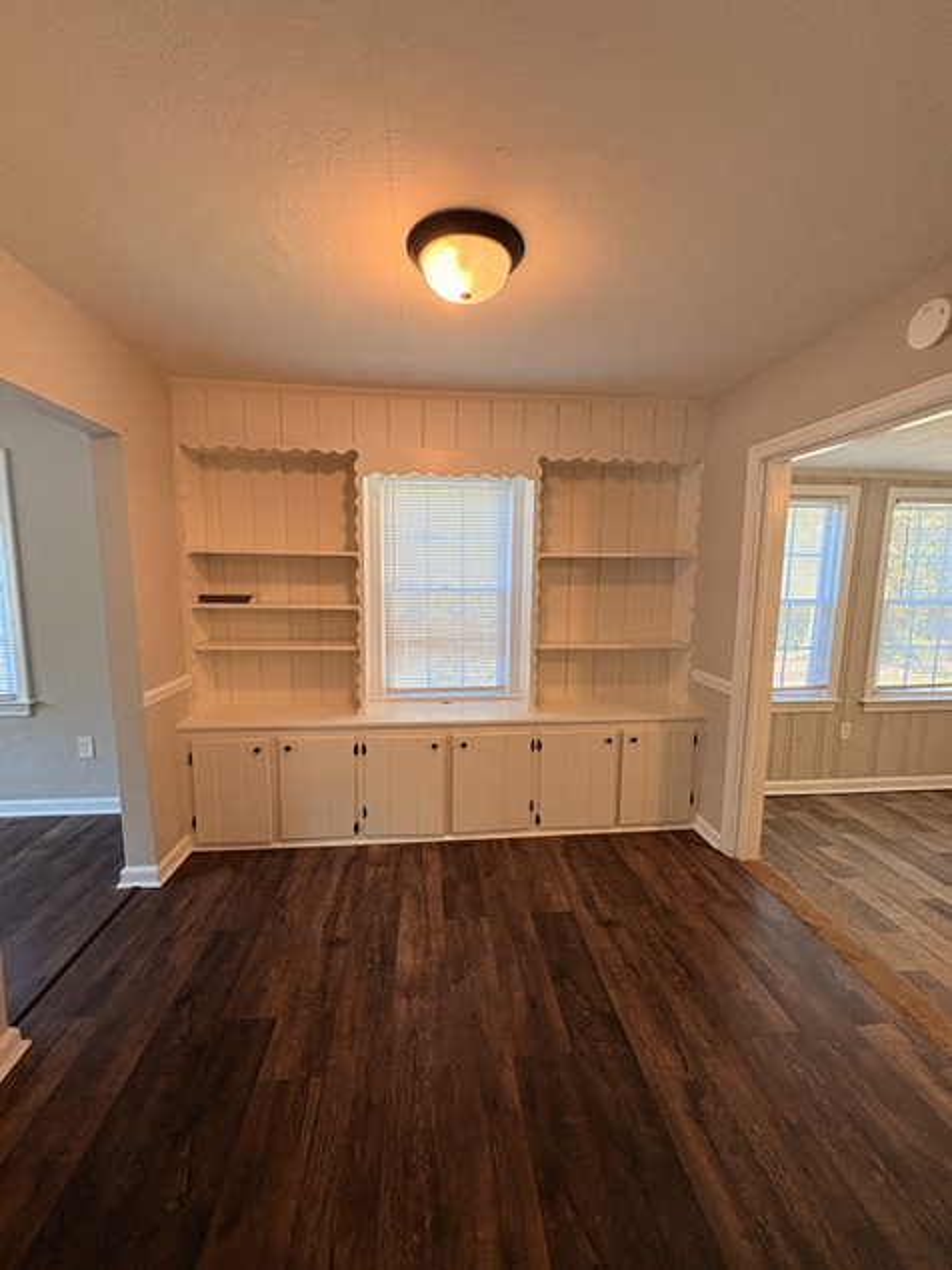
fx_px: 514
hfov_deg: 85.7
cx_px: 476
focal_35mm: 14
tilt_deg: -6.3
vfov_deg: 102.1
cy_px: 635
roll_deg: -0.7
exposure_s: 1/60
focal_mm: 2.22
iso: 160
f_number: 2.2
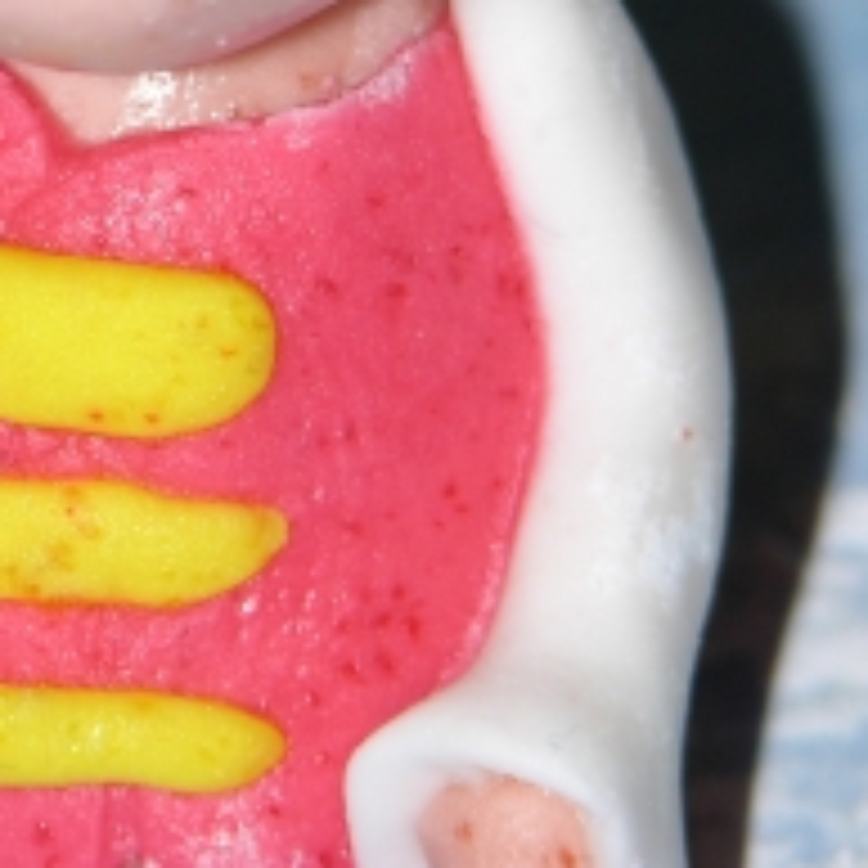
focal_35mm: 743
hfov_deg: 2.4
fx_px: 21078
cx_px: 189
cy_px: -31
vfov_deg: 2.4
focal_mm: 67.7
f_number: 4.2
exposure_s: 1/253
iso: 50
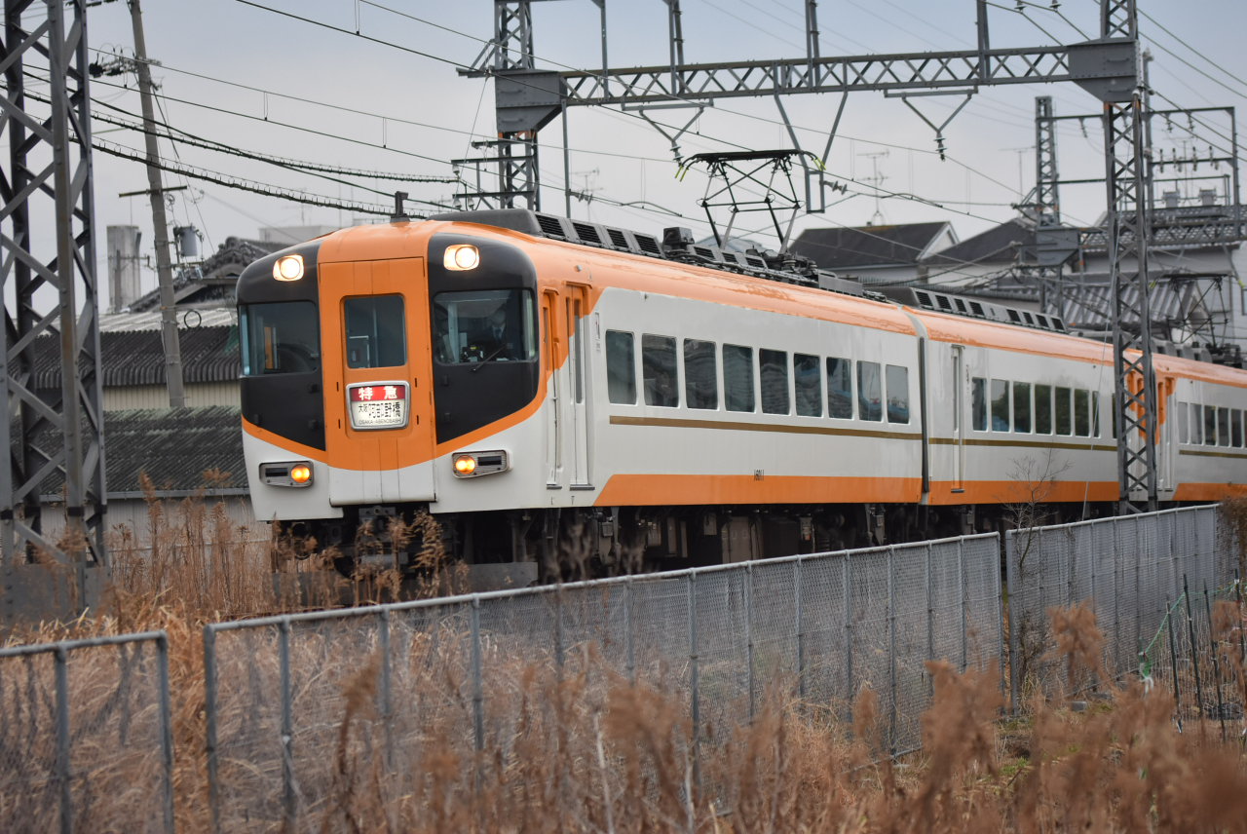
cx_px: 624
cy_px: 417
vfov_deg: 8.7
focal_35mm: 158
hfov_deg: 13.0
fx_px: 5460
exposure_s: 1/800
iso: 800
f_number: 3.2
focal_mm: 105
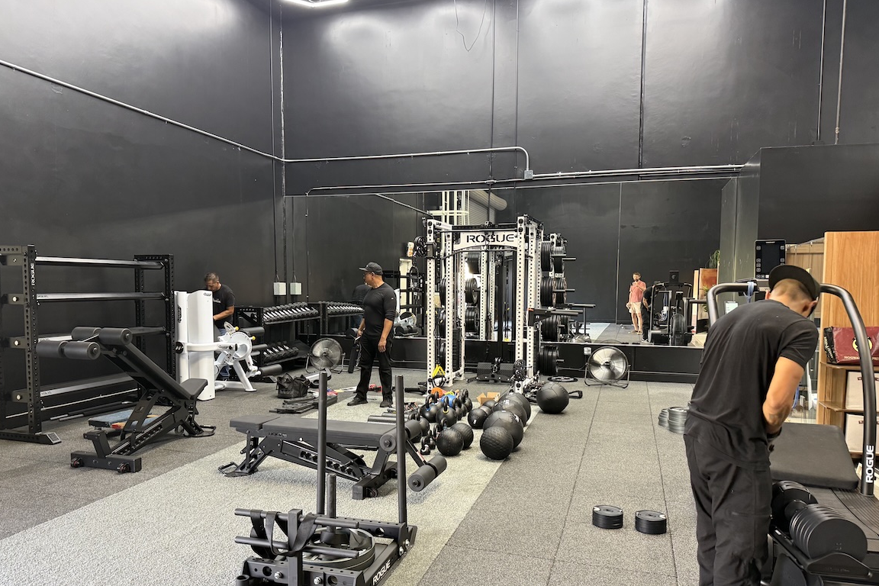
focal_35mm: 26
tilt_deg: -4.1
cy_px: 328
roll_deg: -0.3
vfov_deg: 49.4
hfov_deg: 69.4
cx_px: 430
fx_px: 635
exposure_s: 1/60
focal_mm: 6.76
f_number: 1.78
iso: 250
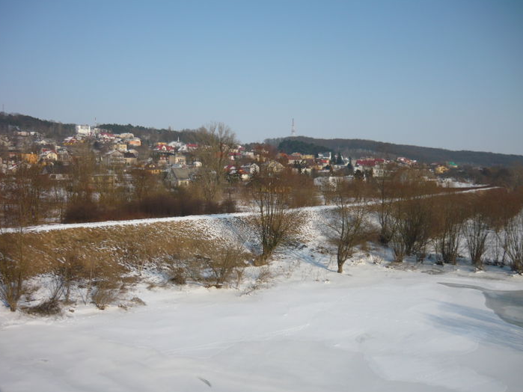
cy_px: 198
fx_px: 514
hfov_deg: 54.0
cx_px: 258
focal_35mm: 34
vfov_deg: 41.8
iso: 100
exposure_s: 1/320
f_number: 8
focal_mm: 5.5
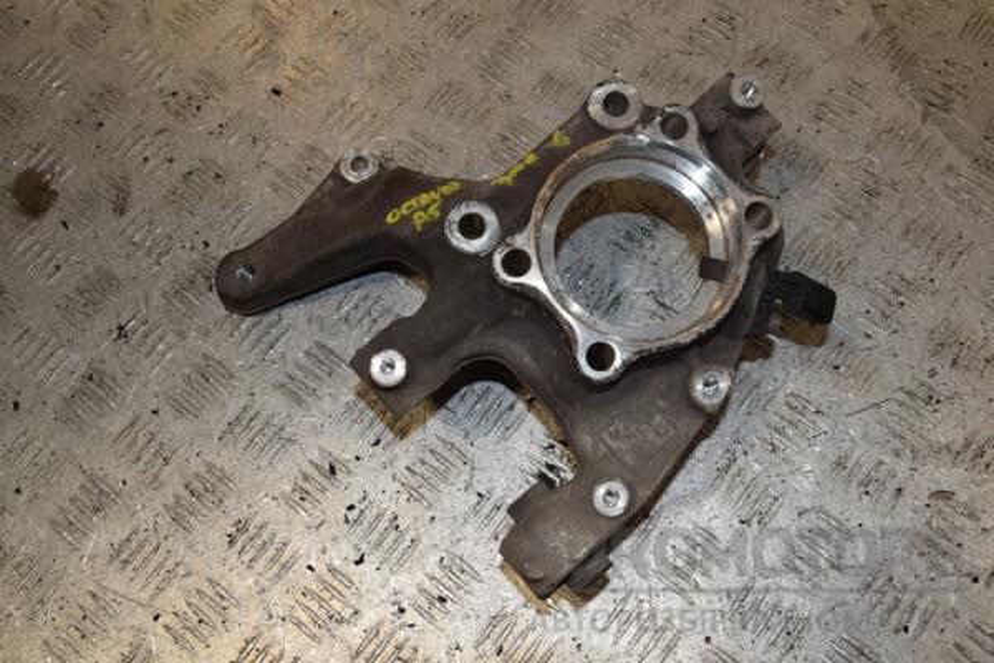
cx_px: 497
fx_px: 1035
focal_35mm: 38
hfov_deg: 51.3
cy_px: 332
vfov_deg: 35.5
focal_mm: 25
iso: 800
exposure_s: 1/200
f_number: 11
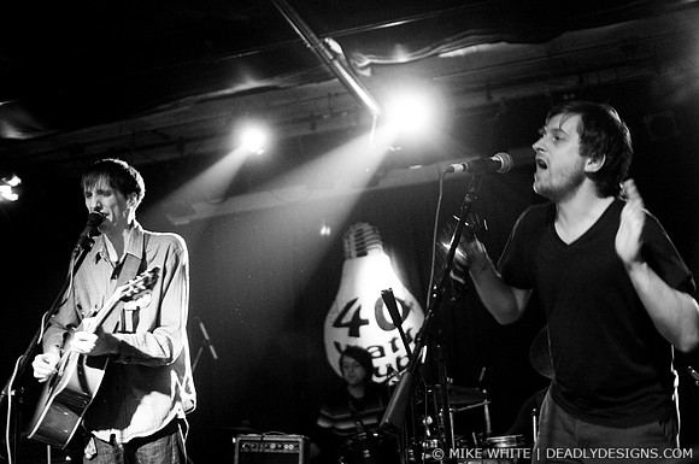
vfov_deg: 29.8
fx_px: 873
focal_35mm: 45
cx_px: 350
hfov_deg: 43.7
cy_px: 232
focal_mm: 30
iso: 1000
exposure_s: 1/40
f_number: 1.8
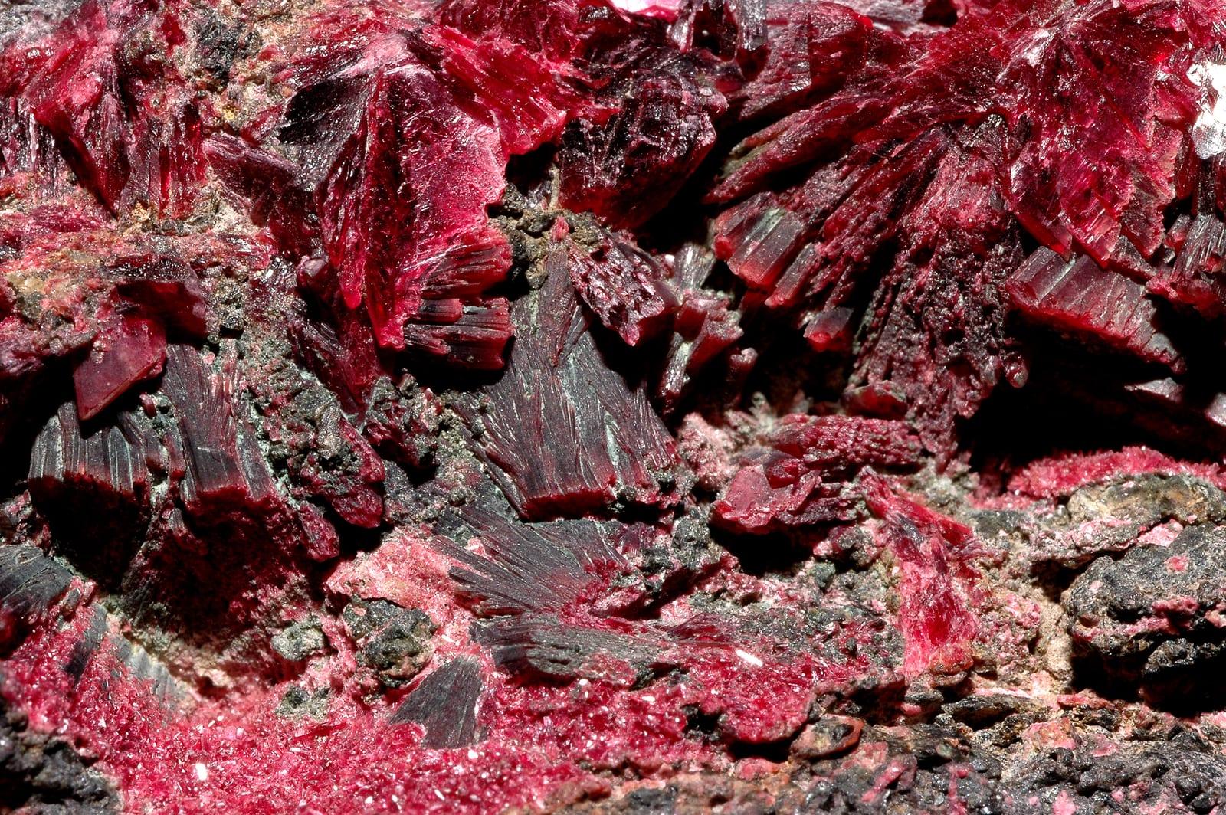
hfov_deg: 22.6
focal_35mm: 90
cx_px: 613
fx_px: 3062
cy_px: 408
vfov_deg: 15.2
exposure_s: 1/60
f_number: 32
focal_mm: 60
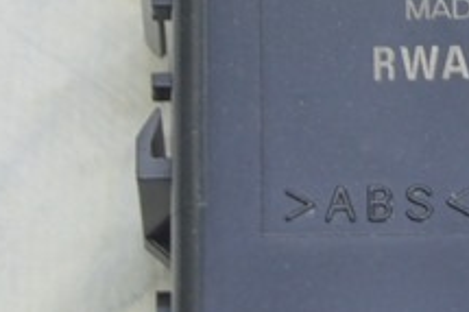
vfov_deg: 4.0
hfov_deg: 6.0
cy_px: -136
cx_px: 443
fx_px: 4465
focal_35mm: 343
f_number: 5.6
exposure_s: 1/20
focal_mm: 48
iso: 400
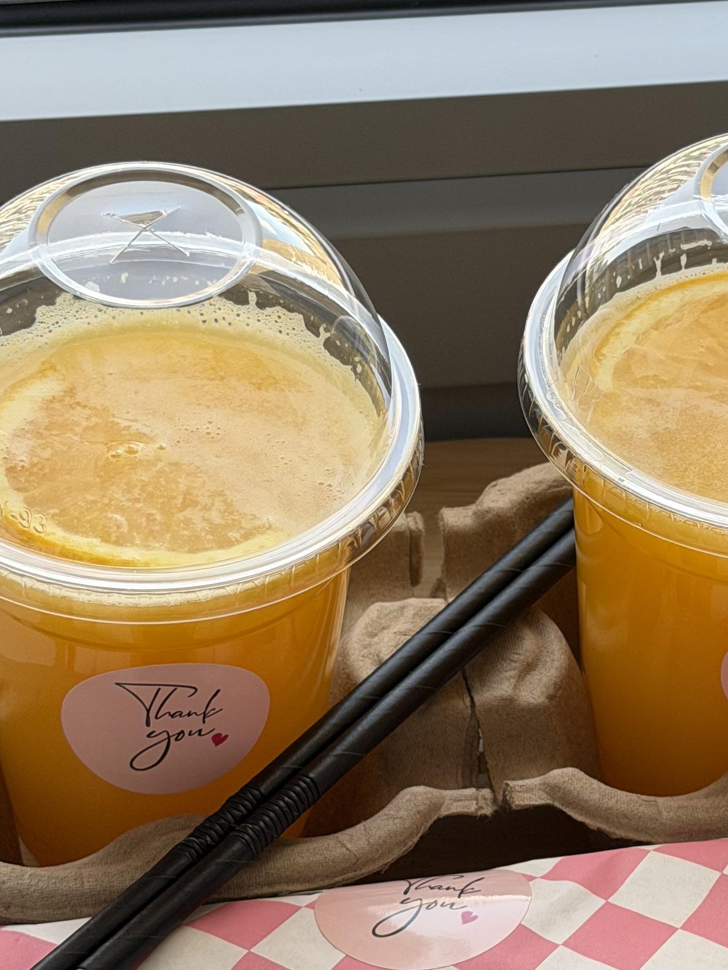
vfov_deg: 18.4
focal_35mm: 107
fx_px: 3000
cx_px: 637
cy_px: 569
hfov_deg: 13.7
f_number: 1.78
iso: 80
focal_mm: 6.76
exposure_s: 1/452
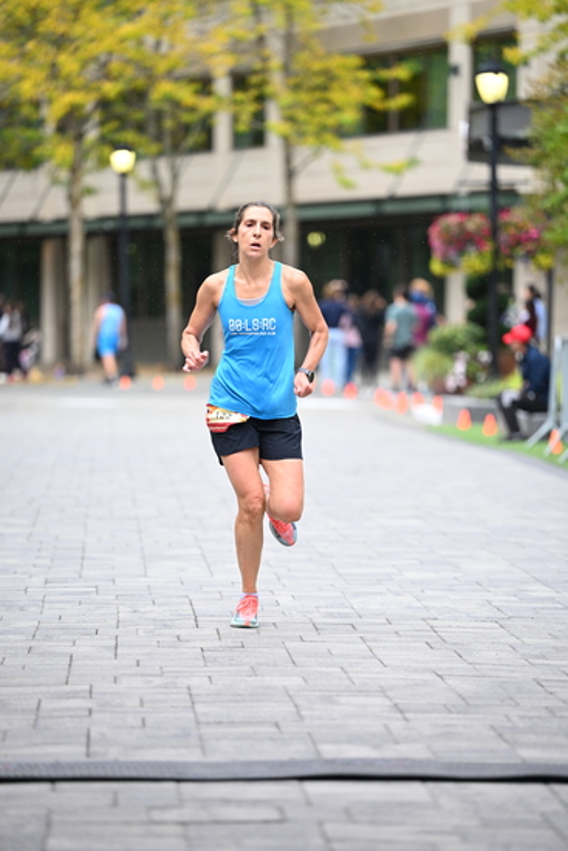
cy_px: 426
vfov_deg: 12.4
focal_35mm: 165
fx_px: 3902
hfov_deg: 8.3
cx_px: 284
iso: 1250
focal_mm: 165
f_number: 2.8
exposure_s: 1/1600
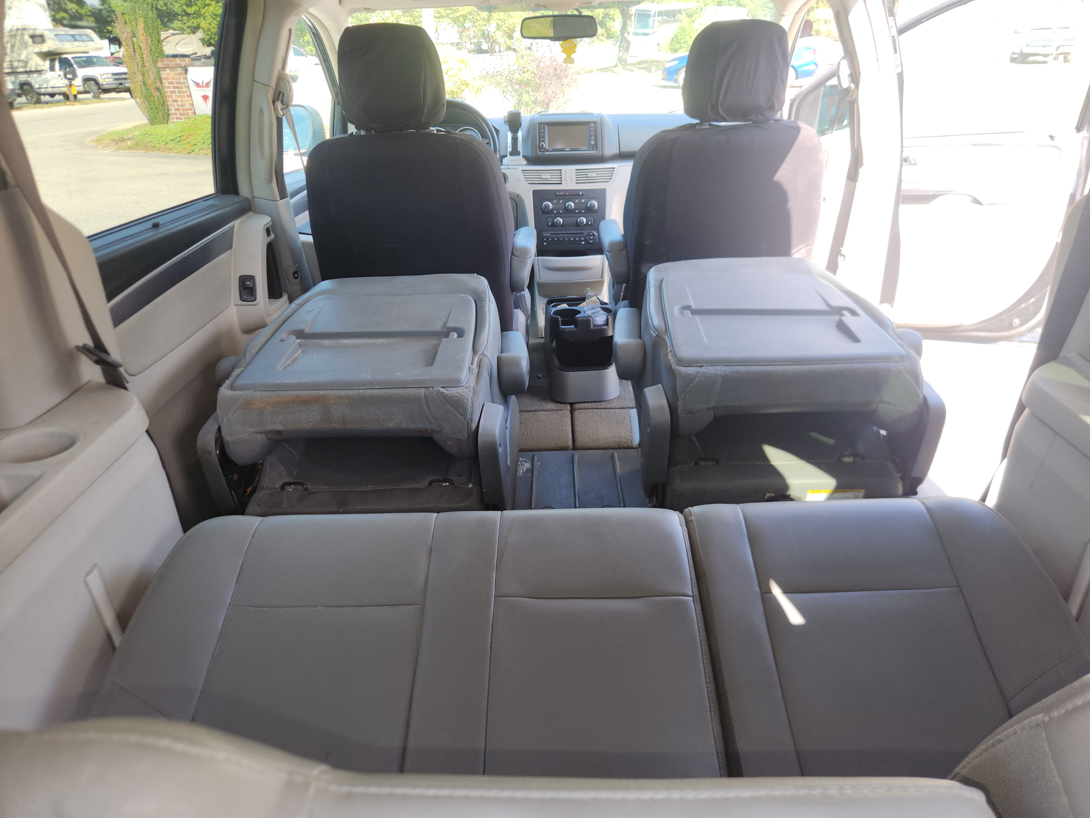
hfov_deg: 73.9
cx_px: 545
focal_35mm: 23
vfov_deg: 58.9
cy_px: 409
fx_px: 724
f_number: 1.8
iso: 25
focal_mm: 5.4
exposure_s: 1/100
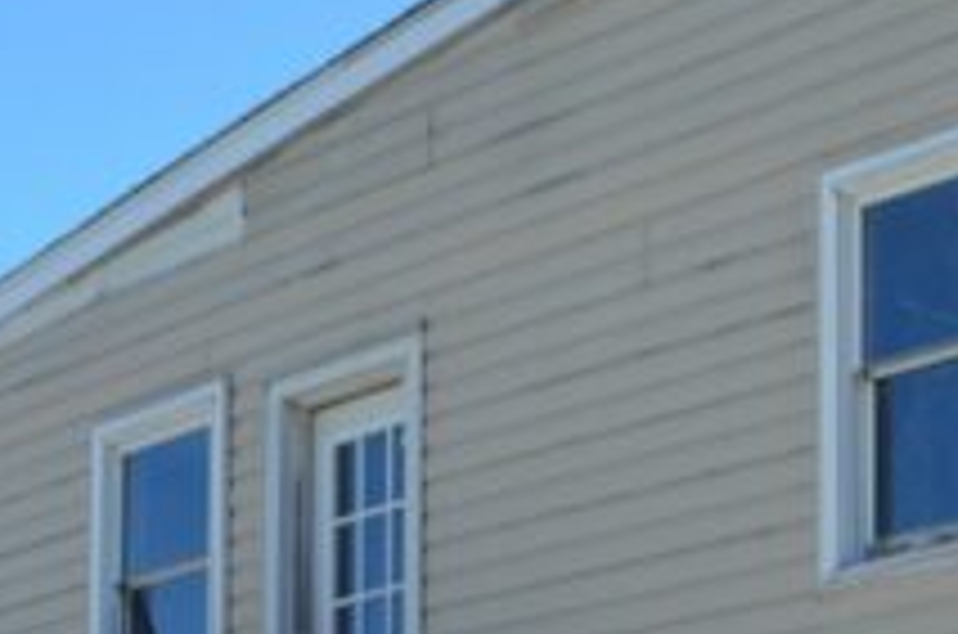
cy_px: 1061
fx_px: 3292
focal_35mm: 124
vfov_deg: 10.5
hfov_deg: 15.7
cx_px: 1255
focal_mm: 22
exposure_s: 1/250
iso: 140
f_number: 8
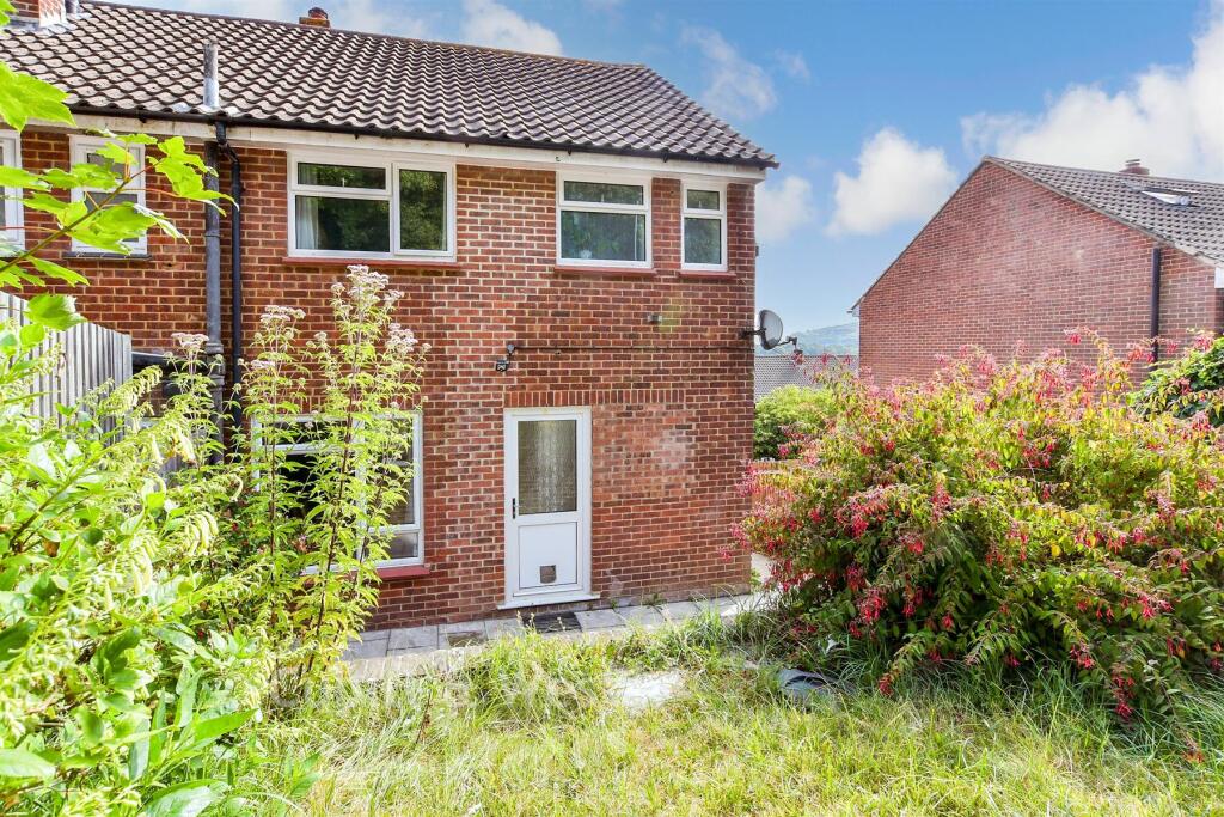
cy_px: 408
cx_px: 612
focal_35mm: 16
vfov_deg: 73.8
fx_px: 544
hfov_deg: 96.7
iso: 200
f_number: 8
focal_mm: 11
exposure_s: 1/125
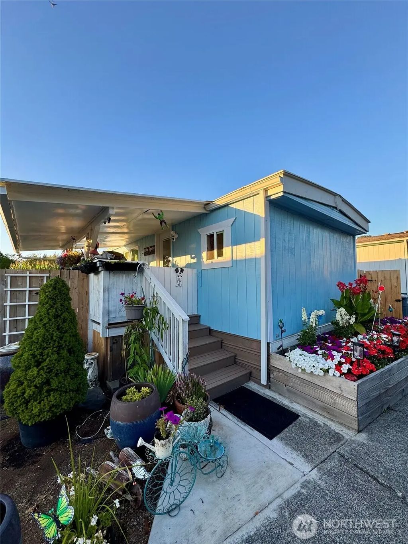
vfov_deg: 102.1
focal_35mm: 14
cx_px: 204
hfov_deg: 85.7
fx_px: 220
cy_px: 272
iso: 40
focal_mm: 2.22
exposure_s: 1/272
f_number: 2.2
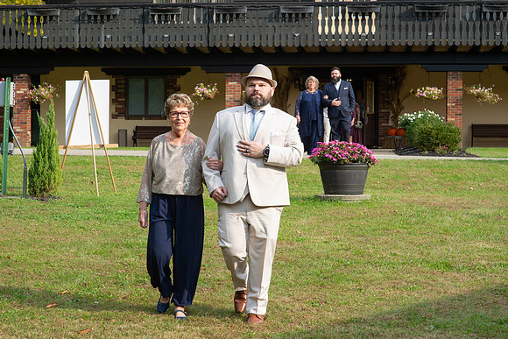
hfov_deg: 23.6
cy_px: 170
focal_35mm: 86
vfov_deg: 15.9
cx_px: 254
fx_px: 1214
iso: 640
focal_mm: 85
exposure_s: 1/640
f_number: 8
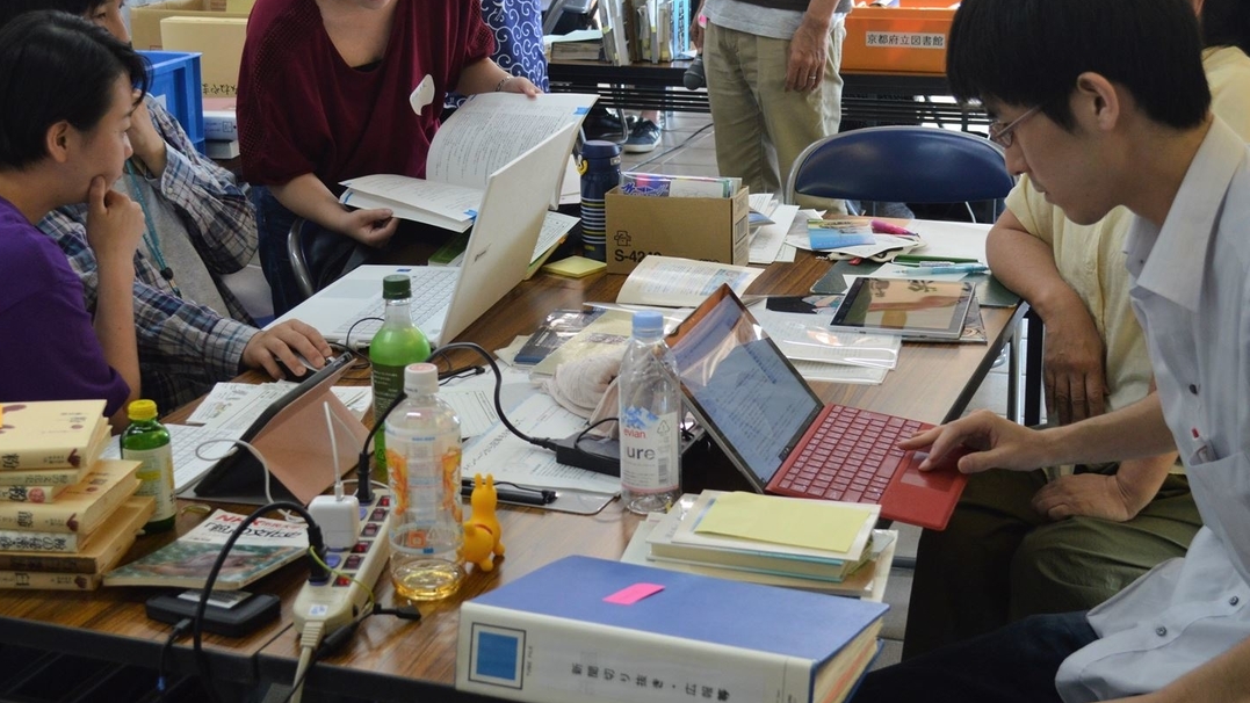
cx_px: 609
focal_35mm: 56
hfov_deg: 37.2
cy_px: 290
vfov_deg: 21.4
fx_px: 1856
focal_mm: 32
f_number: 4.8
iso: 800
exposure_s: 1/50
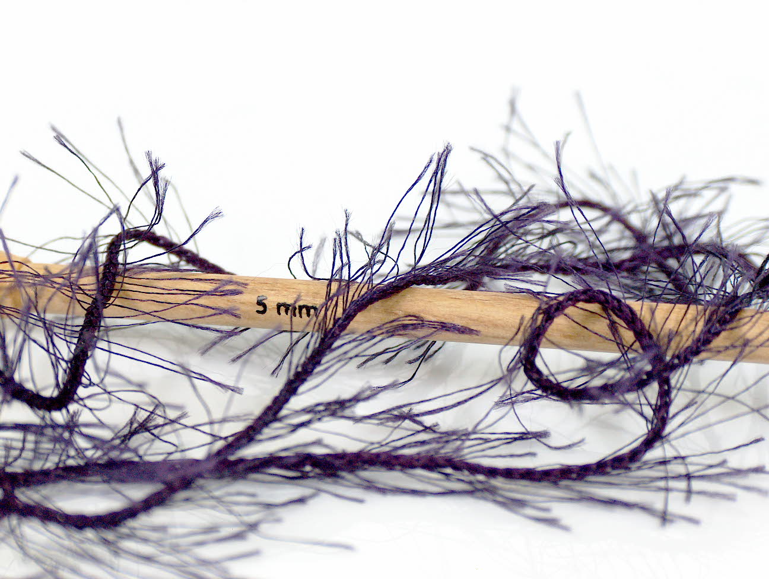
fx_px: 2581
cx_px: 384
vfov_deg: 12.8
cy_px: 290
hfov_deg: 16.9
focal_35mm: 116
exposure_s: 1/8.04
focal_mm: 23.76
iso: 200
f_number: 3
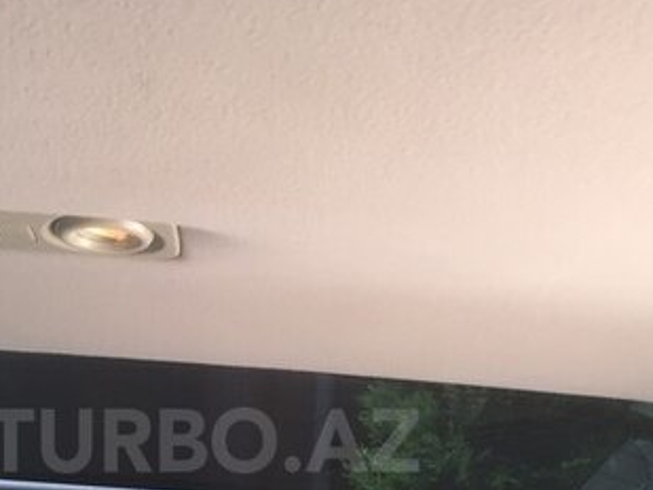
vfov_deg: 23.1
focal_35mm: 62
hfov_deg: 30.9
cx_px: 203
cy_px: 440
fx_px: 1170
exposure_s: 1/33
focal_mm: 4.15
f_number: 2.2
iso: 32
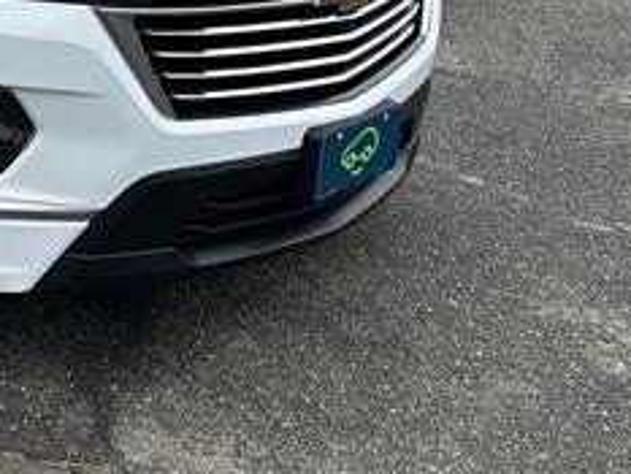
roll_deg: -0.2
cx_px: -108
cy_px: -46
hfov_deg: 26.4
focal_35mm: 66
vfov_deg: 21.2
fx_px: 1204
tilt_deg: -12.6
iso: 80
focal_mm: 6.86
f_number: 1.78
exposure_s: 1/2353
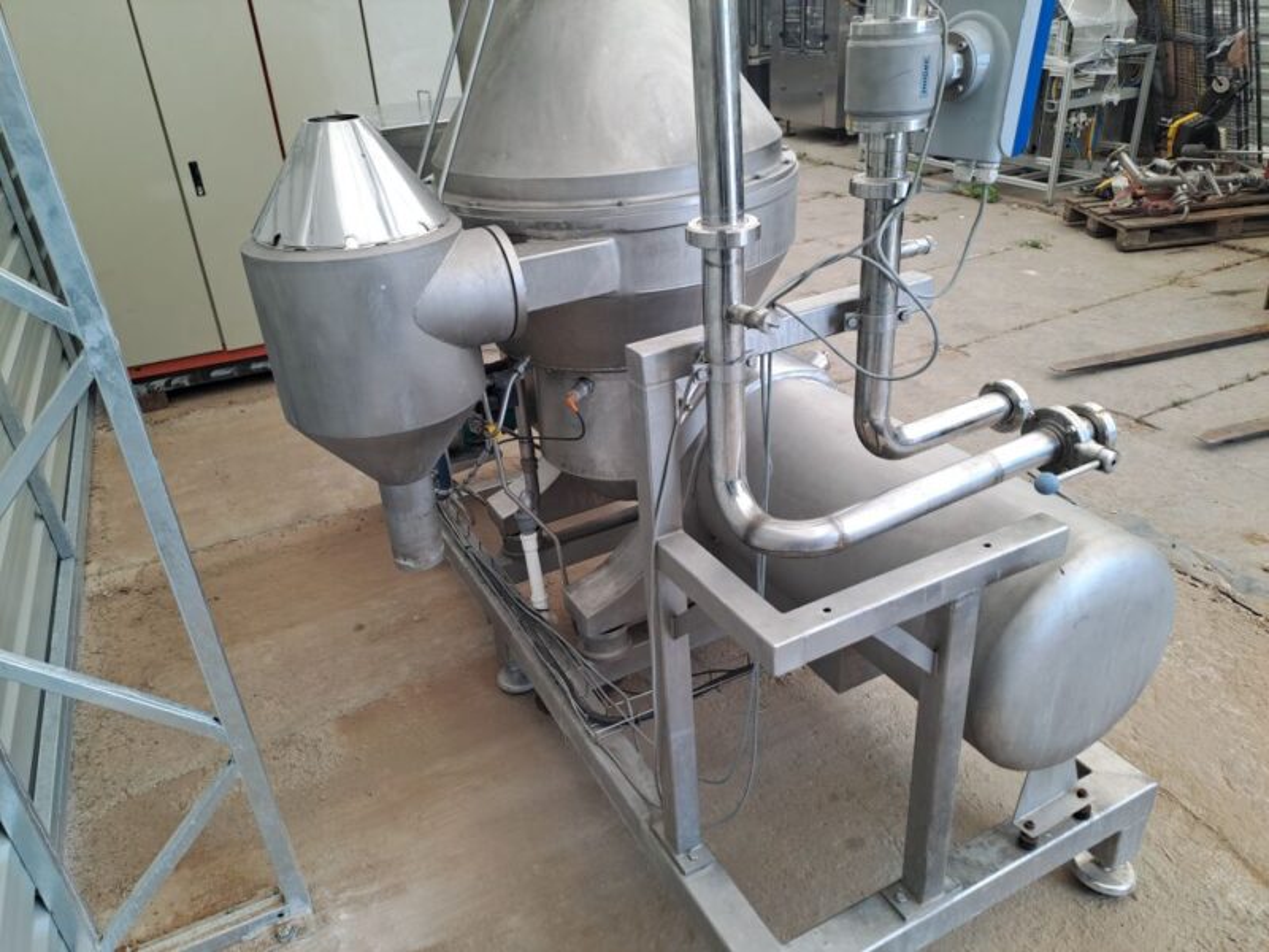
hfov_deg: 69.4
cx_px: 634
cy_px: 476
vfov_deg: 54.9
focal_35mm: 25
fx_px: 916
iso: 40
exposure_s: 1/100
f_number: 1.8
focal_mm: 4.65
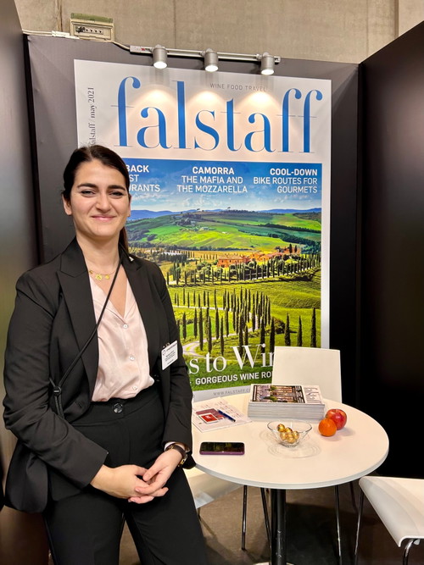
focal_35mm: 26
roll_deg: -0.4
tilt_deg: -7.0
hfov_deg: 53.0
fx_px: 425
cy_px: 282
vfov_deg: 67.3
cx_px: 212
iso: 80
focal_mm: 5.7
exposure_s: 1/100
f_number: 1.5
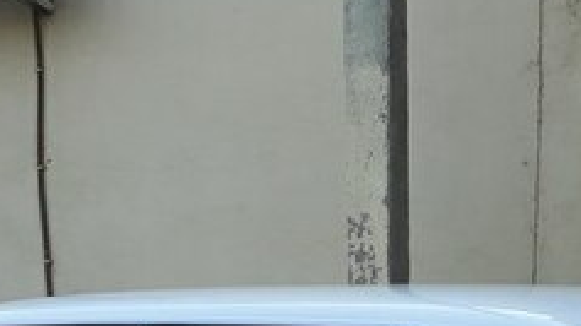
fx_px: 1263
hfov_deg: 25.8
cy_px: 572
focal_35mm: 82
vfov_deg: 13.3
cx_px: 395
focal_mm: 3.6
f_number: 1.9
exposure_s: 1/364
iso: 40
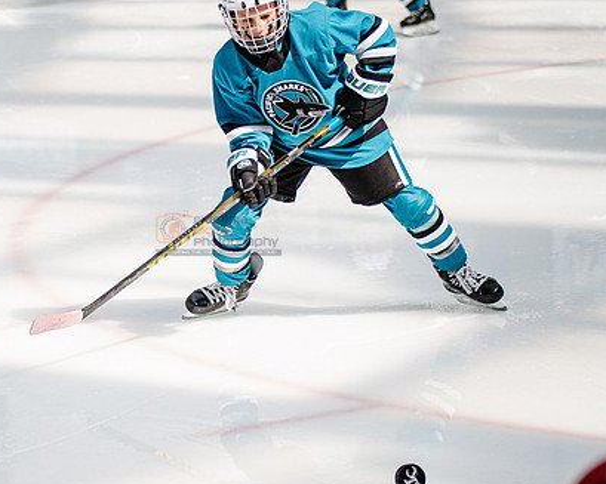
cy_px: 170
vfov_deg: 7.3
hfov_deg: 9.1
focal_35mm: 211
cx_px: 98
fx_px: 3783
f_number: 3.2
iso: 1250
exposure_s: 1/3200
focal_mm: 120
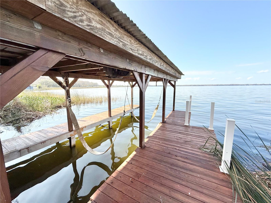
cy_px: 102
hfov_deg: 102.1
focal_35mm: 14
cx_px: 136
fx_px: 110
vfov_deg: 85.7
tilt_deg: -7.7
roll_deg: +1.0
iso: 50
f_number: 2.2
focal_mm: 2.22
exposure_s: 1/1259
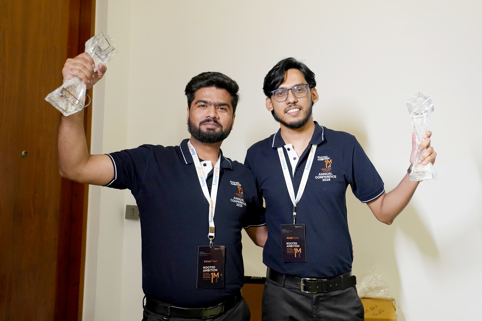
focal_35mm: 27
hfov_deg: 67.4
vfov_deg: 47.9
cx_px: 241
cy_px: 160
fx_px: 361
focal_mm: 27
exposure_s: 1/160
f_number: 4
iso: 4000
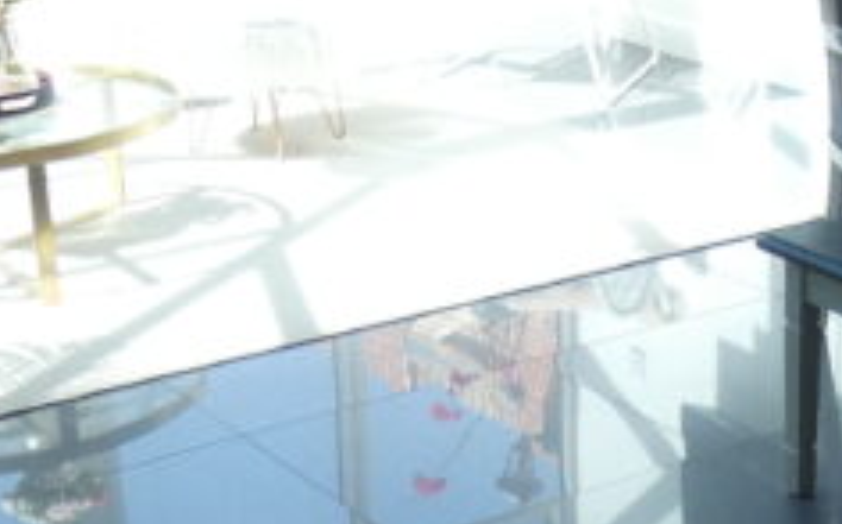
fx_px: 2109
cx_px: 874
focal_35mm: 92
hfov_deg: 21.6
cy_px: 192
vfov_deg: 14.2
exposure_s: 1/160
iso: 80
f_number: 2.8
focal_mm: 3.6
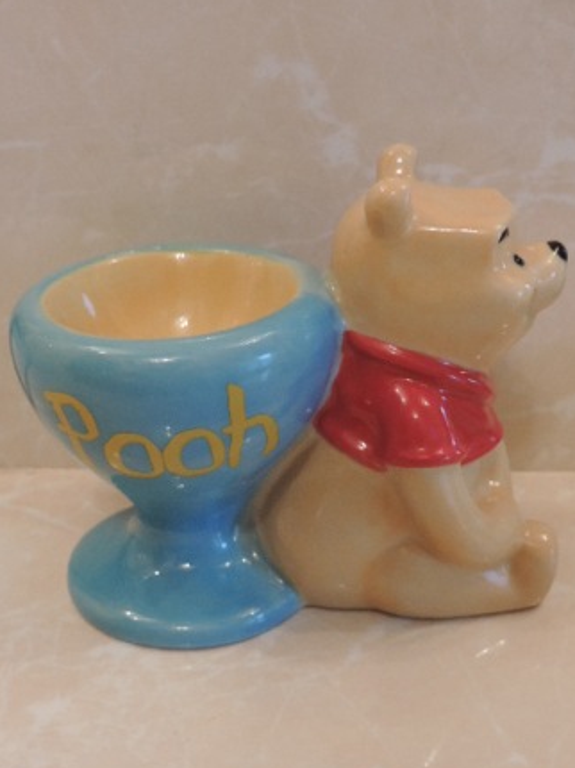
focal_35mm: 49
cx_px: 296
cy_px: 393
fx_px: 1086
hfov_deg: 29.6
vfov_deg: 38.9
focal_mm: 8.3
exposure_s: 1/30
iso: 400
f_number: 3.5
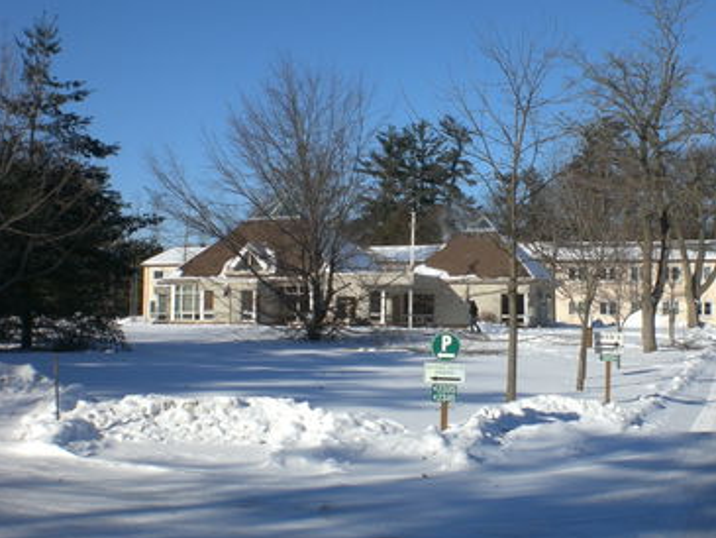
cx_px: 467
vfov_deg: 29.1
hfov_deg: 37.8
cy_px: 275
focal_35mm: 50
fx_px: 1035
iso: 50
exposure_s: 1/800
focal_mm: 6.3
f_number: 4.4
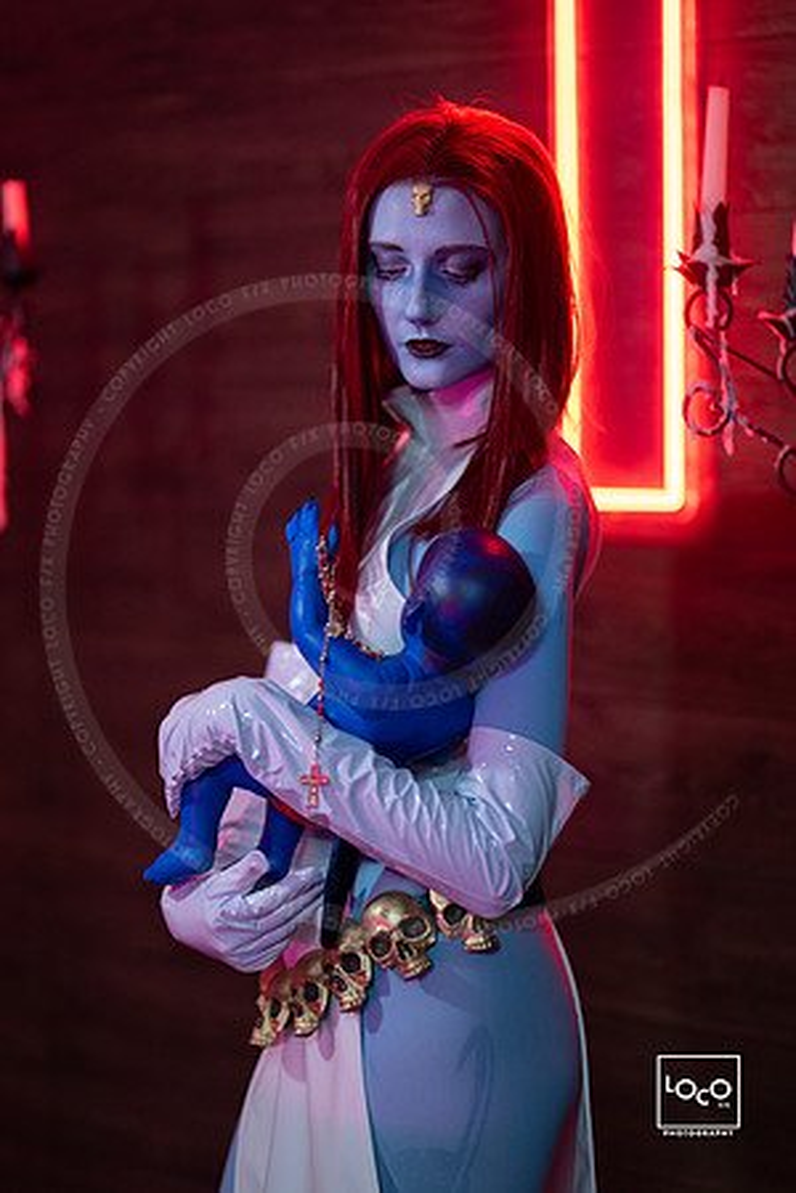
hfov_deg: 16.1
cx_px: 398
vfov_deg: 23.9
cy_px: 596
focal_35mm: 85
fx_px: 2819
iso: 1000
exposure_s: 1/250
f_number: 1.2
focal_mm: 85
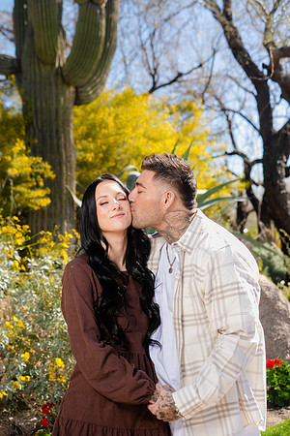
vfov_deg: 28.8
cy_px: 218
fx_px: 846
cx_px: 145
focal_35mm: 70
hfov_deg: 19.5
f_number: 5.6
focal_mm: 70
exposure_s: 1/250
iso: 80
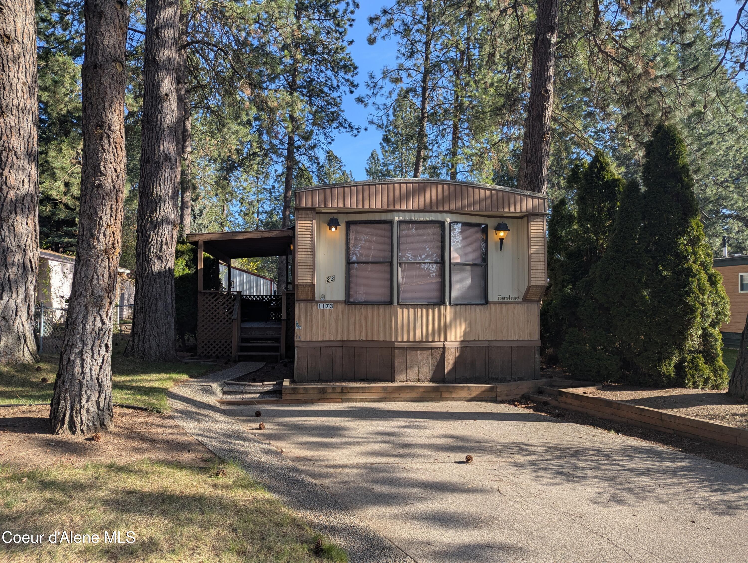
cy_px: 282
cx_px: 374
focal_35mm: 24
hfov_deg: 71.5
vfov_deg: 56.9
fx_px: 519
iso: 43
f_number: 1.85
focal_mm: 6.81
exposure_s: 1/967
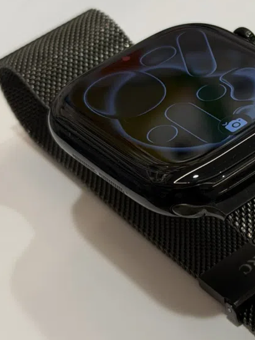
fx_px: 1178
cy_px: 129
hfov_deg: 12.1
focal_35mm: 120
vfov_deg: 16.4
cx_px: 305
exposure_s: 1/100
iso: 50
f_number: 1.78
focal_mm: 6.76
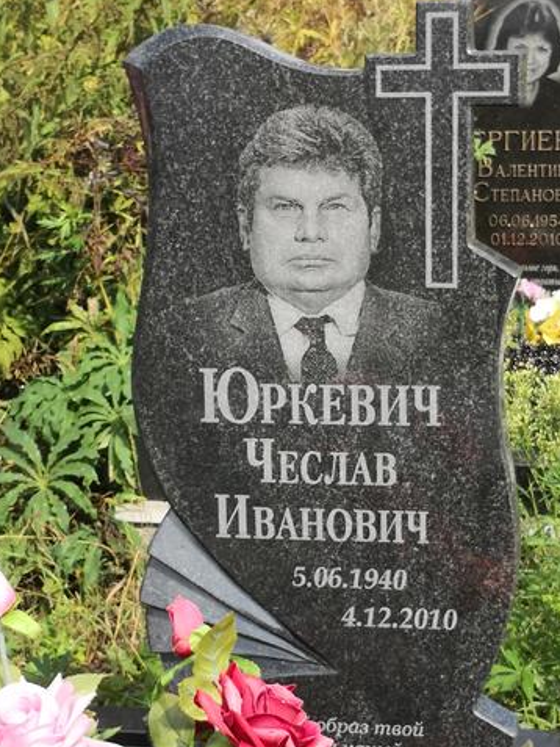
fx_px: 1790
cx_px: 318
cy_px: 429
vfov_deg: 23.5
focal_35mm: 83
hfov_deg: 17.8
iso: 50
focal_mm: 3.95
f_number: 1.6
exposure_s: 1/1605
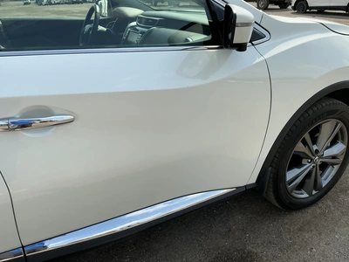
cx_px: 174
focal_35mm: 28
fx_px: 282
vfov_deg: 49.7
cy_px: 131
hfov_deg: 63.4
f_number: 1.8
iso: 25
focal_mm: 3
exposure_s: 1/1490
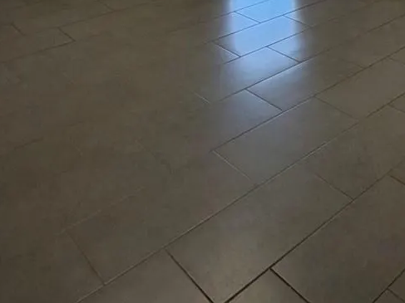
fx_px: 538
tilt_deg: -2.8
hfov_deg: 40.0
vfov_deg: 24.3
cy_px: -155
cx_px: 309
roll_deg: +0.5
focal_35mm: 46
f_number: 2.2
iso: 200
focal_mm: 2.22
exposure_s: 1/60
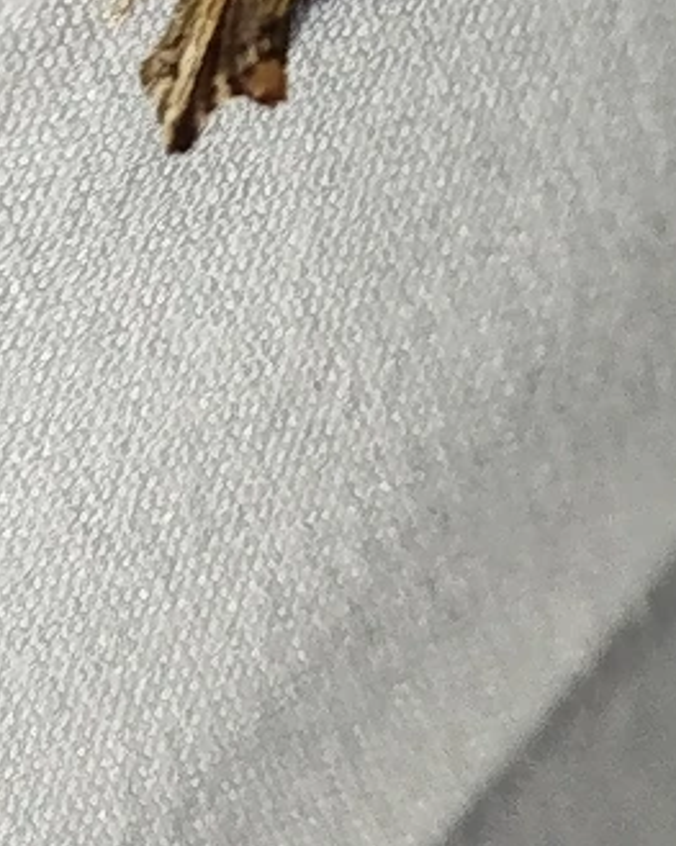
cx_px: 447
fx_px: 4329
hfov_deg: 8.9
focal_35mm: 173
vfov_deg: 11.1
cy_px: 31
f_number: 1.7
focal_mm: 5.31
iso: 100
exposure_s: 1/50
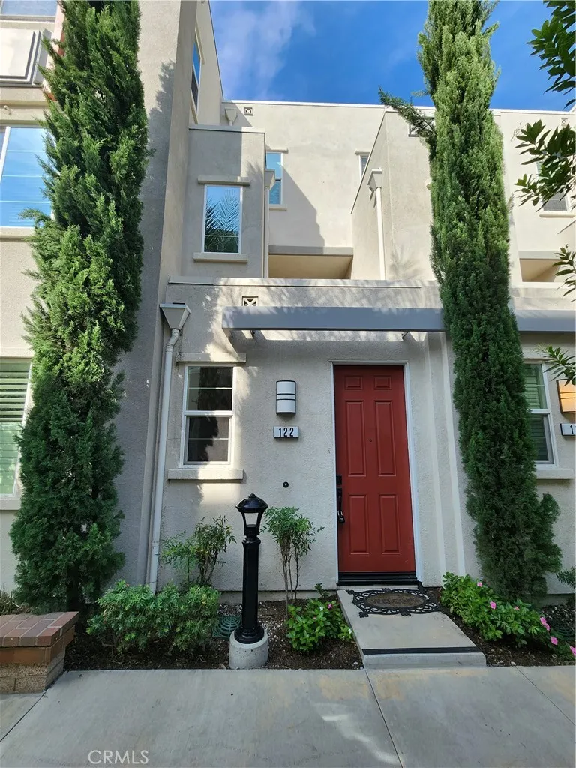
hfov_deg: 89.9
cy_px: 384
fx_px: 288
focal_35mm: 13
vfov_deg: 106.2
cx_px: 288
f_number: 2.2
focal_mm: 2.2
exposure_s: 1/781
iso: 50
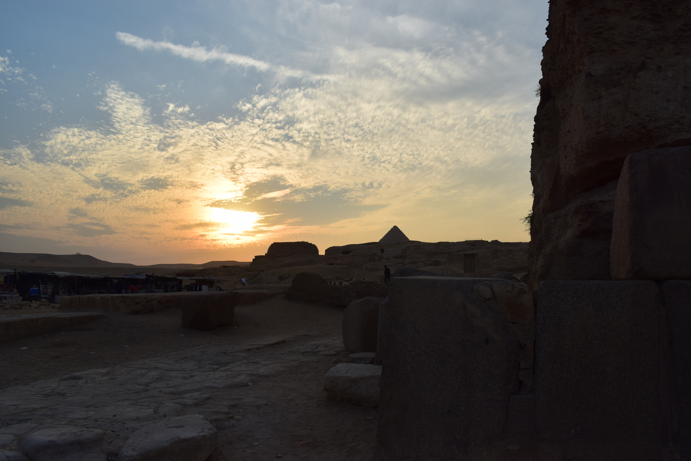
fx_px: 576
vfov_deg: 43.6
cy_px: 230
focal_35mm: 30
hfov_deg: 61.9
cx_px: 346
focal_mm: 20
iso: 200
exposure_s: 1/640
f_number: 11
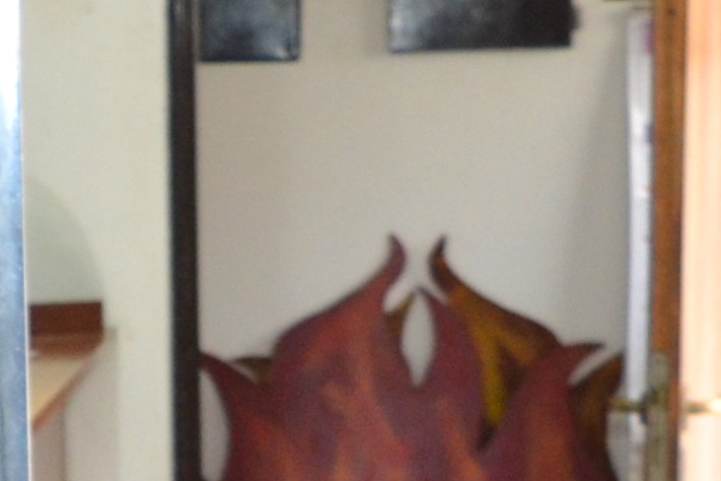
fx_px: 3505
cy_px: 1313
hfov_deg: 11.6
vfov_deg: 7.2
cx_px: -65
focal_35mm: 175
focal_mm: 18
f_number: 3.5
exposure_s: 1/60
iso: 900
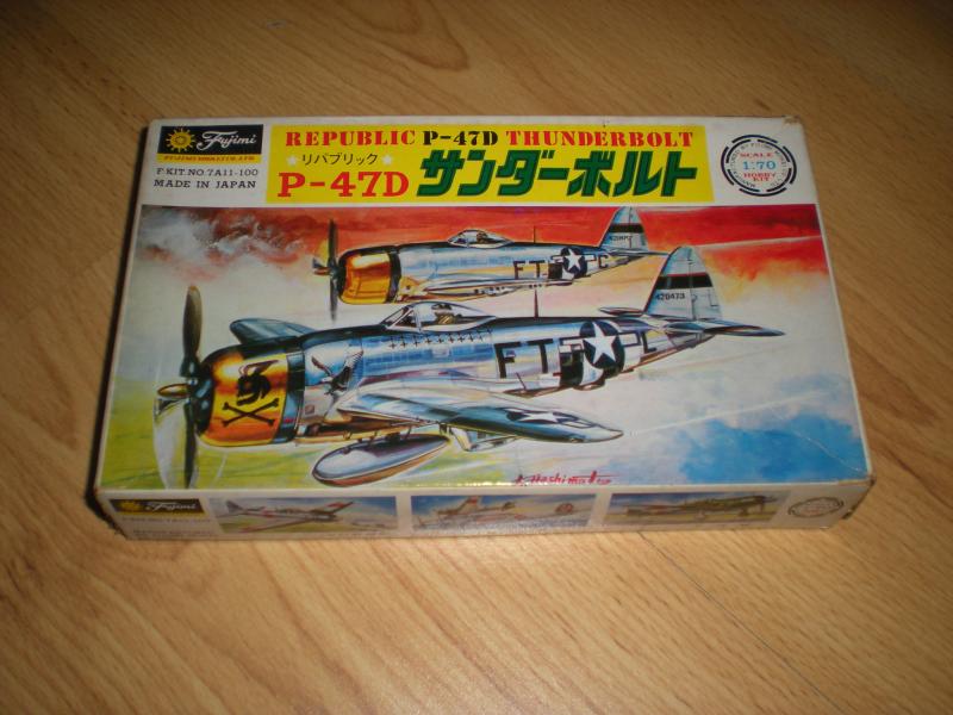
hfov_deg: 49.0
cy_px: 358
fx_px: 1046
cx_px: 476
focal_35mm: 38
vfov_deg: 37.7
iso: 64
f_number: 3.1
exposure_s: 1/60
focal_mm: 6.3
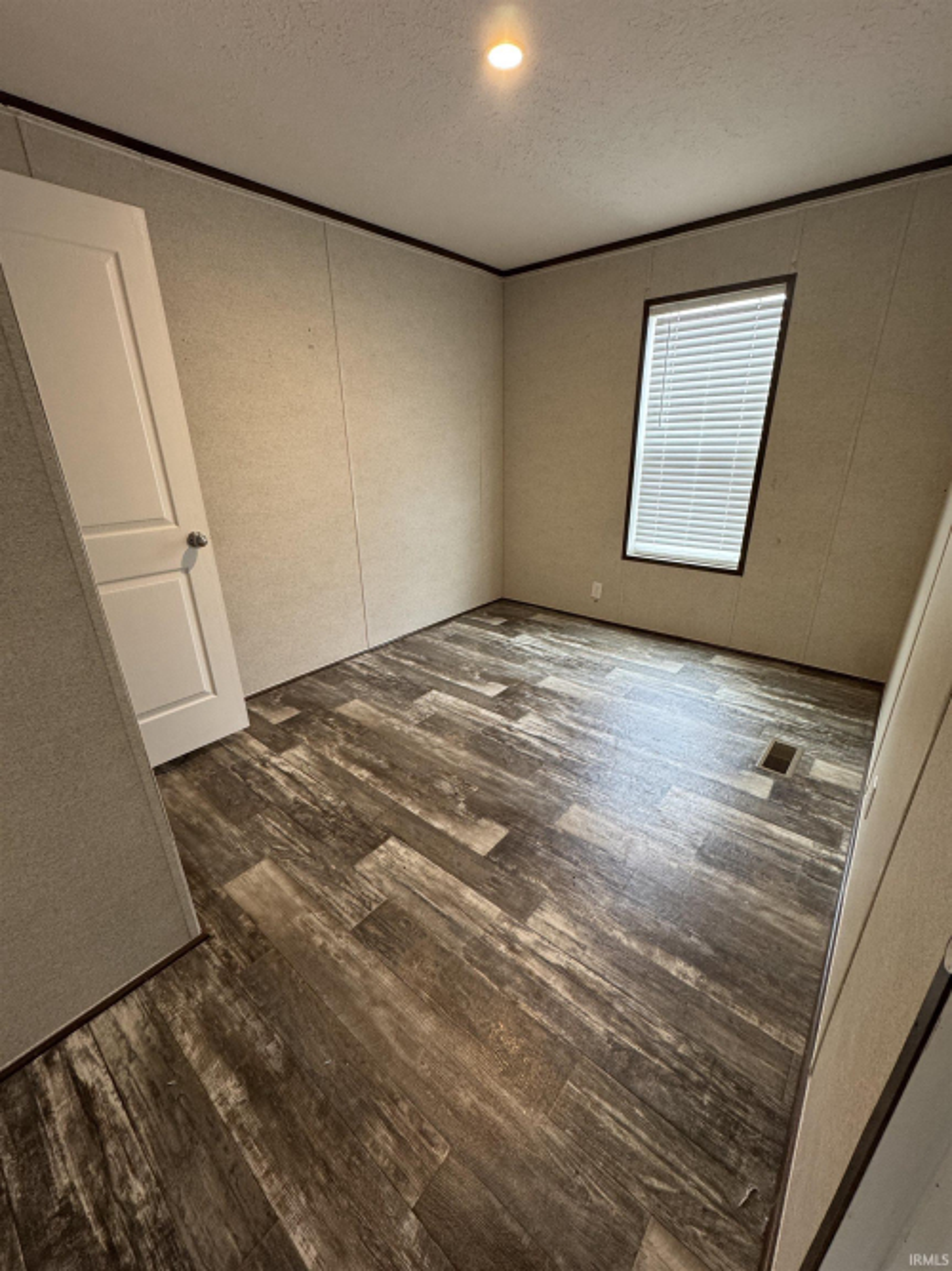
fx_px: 514
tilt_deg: -21.5
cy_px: 636
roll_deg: +1.5
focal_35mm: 14
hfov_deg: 85.7
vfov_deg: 102.1
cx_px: 476
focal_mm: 2.22
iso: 250
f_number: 2.2
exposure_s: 1/60
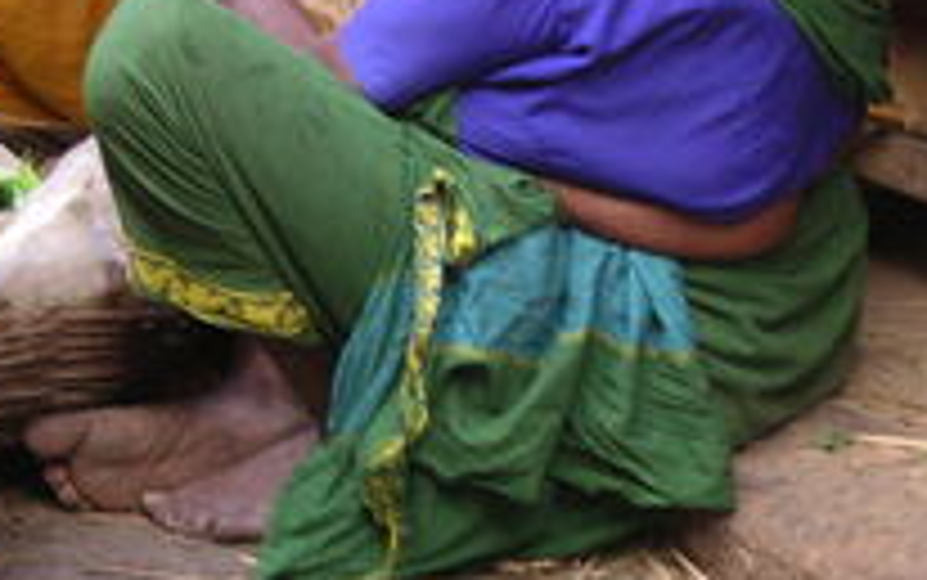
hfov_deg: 6.7
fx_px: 7887
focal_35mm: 312
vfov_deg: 4.2
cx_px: 232
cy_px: 18
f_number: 4.4
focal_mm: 32.5
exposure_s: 1/51
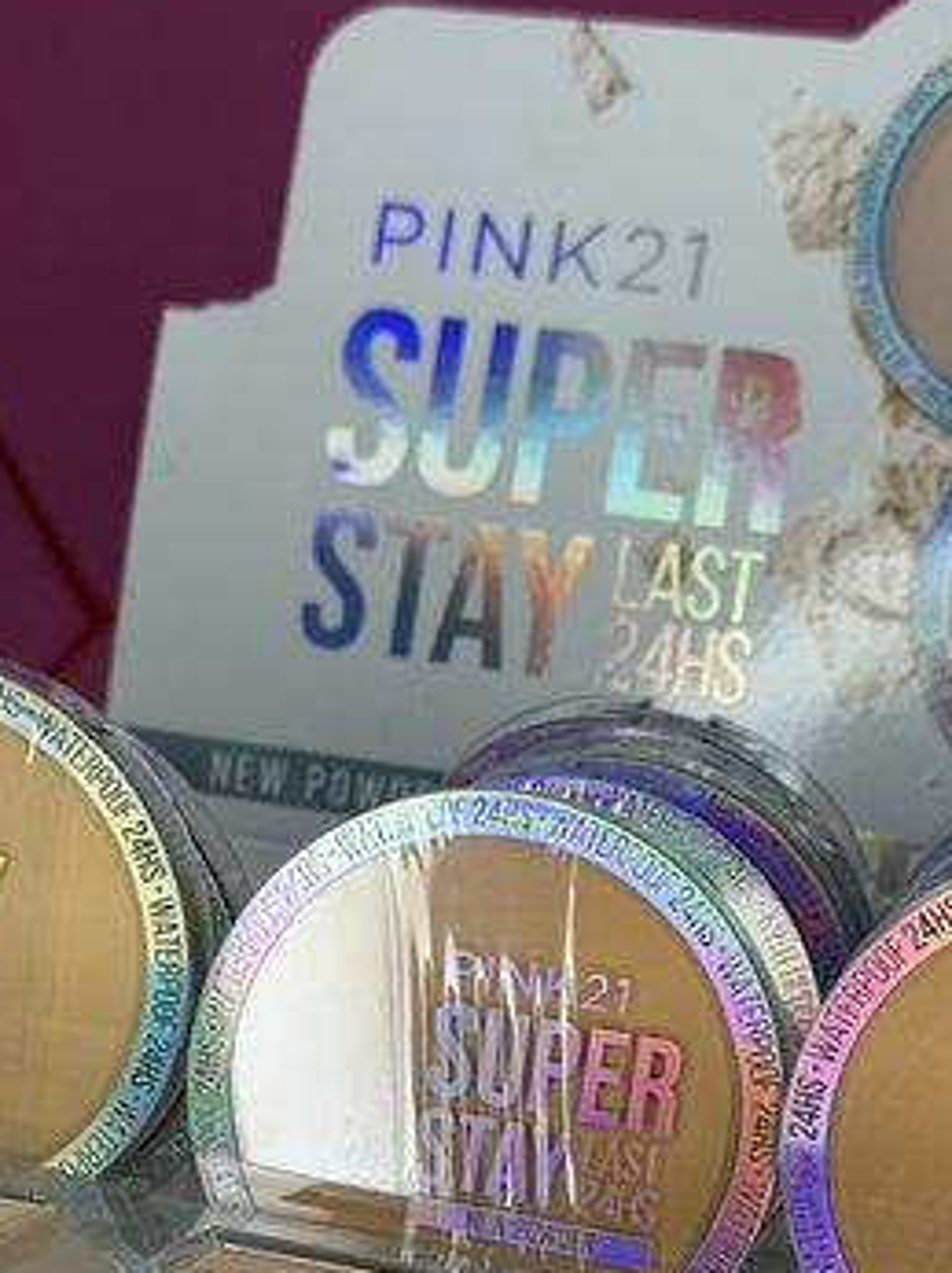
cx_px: 463
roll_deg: -3.9
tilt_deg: -11.0
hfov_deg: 19.9
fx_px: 2717
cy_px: 874
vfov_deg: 26.2
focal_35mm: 74
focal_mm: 6.76
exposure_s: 1/121
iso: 50
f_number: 1.78
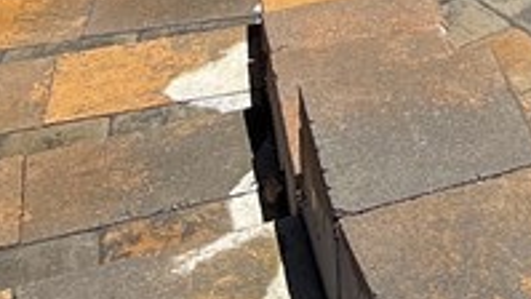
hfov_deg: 13.3
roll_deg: +0.9
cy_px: -699
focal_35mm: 146
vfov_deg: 7.1
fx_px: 2056
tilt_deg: -7.2
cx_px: 950
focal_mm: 5.7
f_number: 1.5
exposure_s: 1/2008
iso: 50
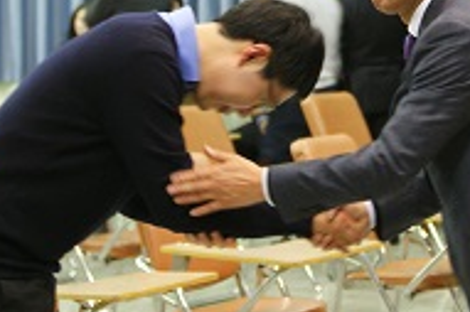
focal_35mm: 137
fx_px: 1787
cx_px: 404
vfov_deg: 10.0
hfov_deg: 14.9
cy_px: 61
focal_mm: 30
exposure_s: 1/25
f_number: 2.8
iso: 400
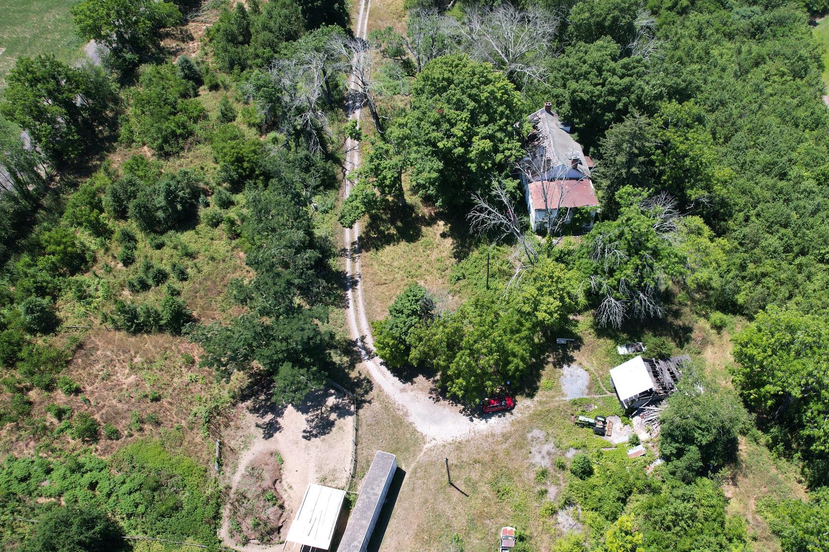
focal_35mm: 27
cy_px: 296
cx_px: 465
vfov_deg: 47.9
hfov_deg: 67.1
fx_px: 622
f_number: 2.8
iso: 110
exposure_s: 1/1000
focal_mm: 8.38
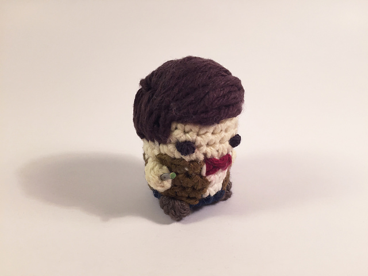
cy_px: 138
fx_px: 308
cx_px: 184
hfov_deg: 61.7
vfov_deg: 48.2
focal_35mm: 29
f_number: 2.2
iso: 50
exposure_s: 1/120
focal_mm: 4.15
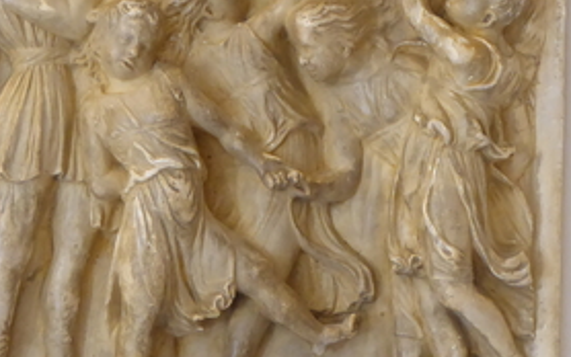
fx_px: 3814
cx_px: 306
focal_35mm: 245
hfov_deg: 8.6
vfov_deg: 5.4
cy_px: 135
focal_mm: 17.5
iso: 400
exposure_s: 1/10
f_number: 5
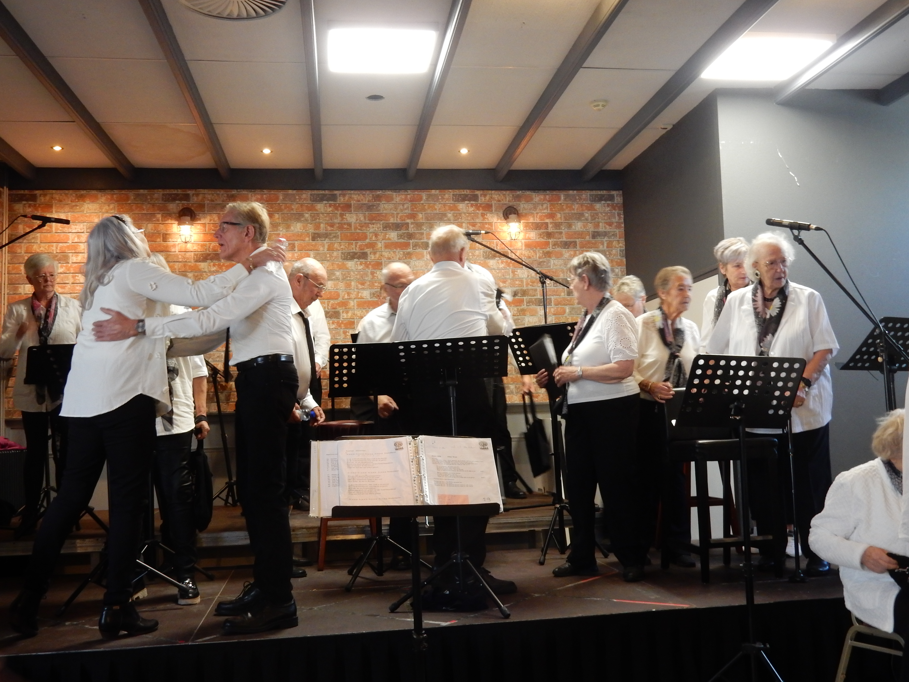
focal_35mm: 36
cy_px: 341
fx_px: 945
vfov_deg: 39.7
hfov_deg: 51.4
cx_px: 454
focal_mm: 6.4
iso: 400
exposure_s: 1/13
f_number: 4
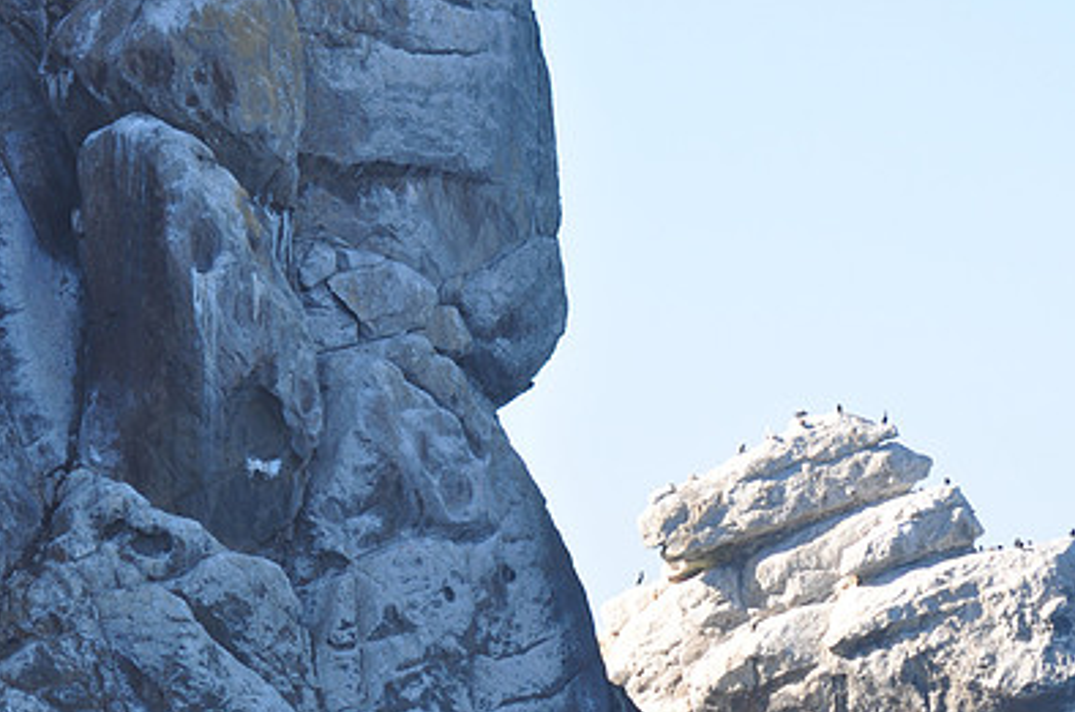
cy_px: 503
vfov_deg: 3.5
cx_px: 628
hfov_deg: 5.3
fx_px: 11525
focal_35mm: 387
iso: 200
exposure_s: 1/200
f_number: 10
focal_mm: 175
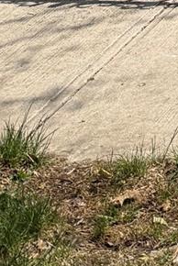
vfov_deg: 12.7
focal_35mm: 132
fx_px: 977
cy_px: -329
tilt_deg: -3.2
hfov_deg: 9.0
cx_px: 484
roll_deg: +2.0
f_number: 1.78
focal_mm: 6.76
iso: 80
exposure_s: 1/5714
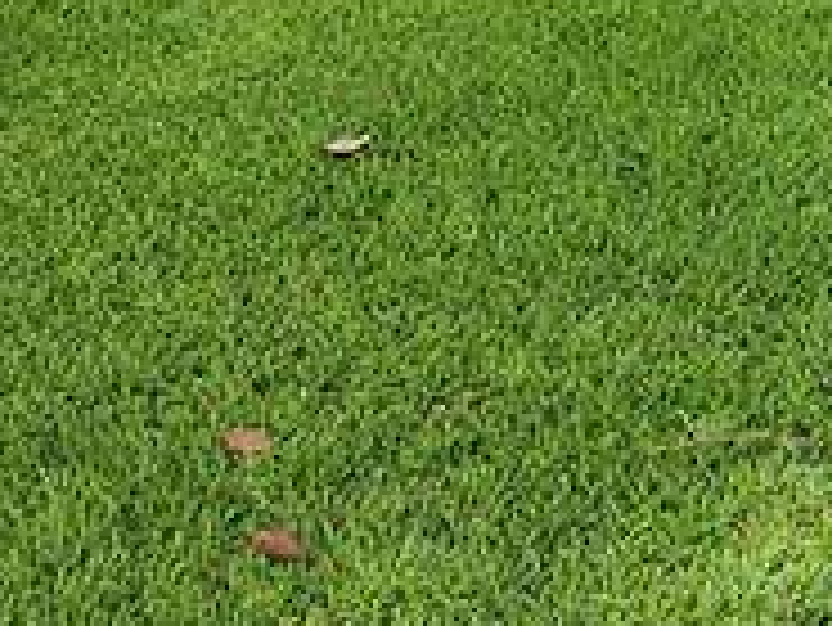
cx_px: 1210
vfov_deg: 10.2
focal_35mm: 127
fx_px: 3054
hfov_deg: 14.6
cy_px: -851
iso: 12
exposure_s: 1/692
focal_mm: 6.4
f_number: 1.8
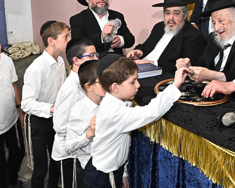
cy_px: 54
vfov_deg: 34.4
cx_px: 137
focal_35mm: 43
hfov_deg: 42.7
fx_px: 299
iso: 2500
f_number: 5.6
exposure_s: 1/200
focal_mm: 24
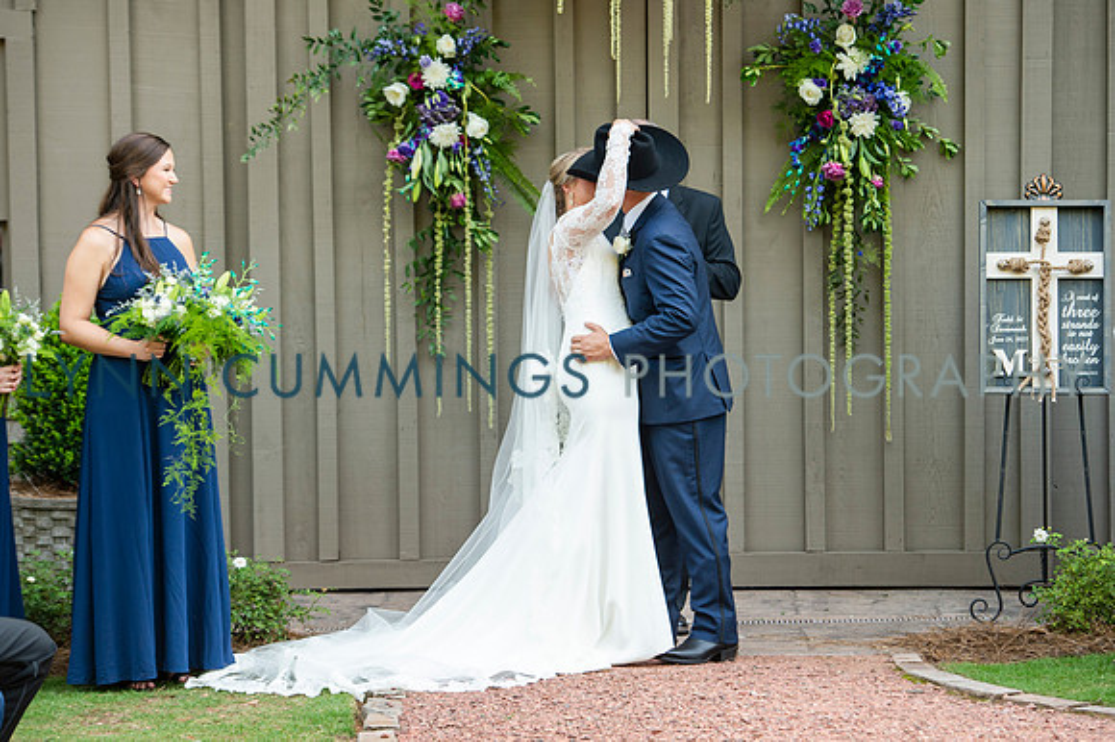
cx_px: 558
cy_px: 371
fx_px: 3851
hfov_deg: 16.5
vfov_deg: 11.0
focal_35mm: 124
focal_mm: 116
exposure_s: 1/250
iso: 400
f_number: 3.5
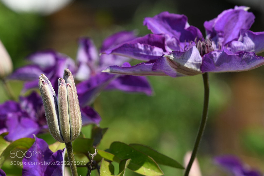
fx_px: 2199
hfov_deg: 6.9
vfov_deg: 4.6
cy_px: 88
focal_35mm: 300
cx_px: 132
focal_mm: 200
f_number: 9
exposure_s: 1/160
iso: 100
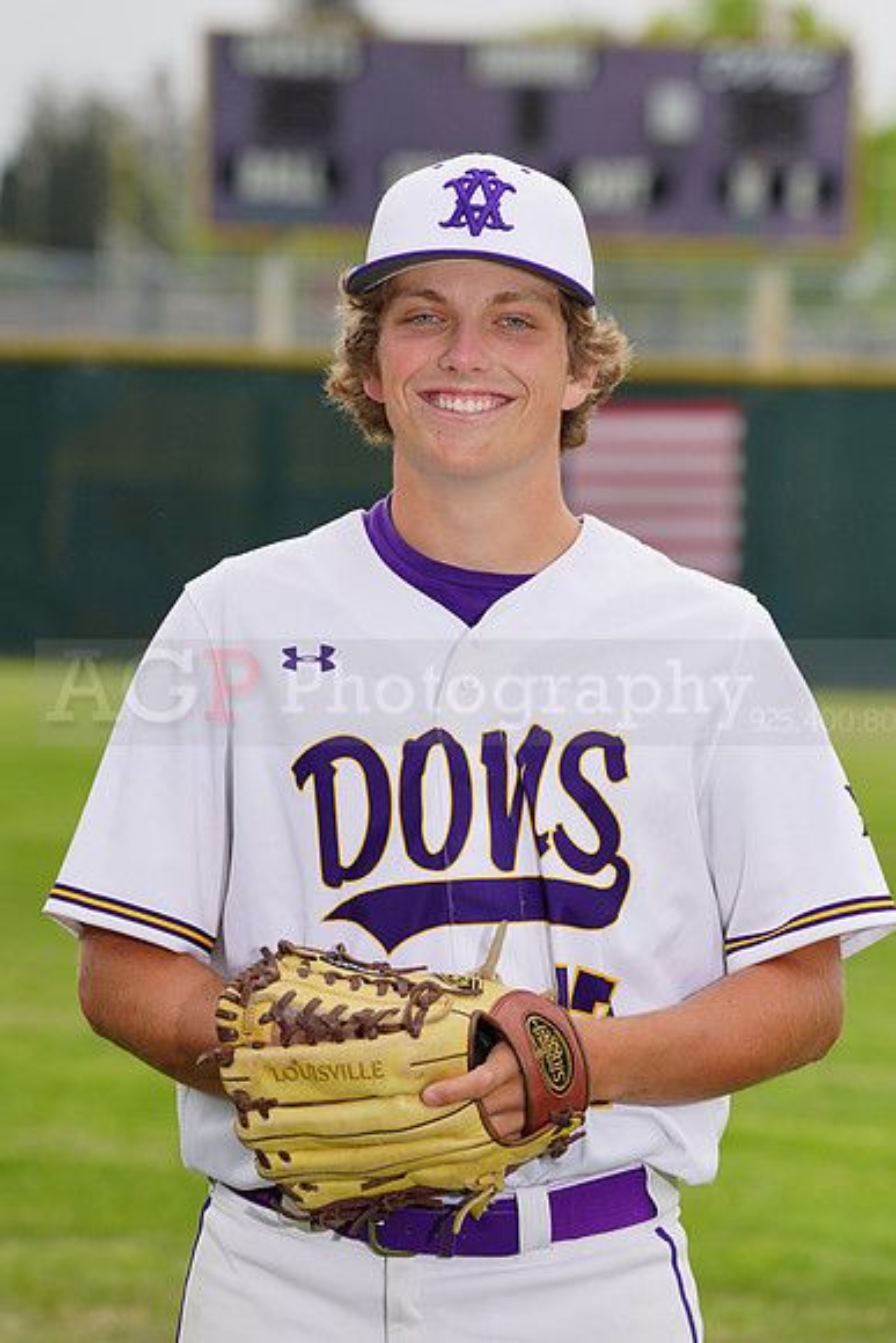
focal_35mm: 250
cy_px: 672
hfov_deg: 5.5
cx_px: 448
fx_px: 9327
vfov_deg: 8.2
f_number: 9
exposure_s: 1/250
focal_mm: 250
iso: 160
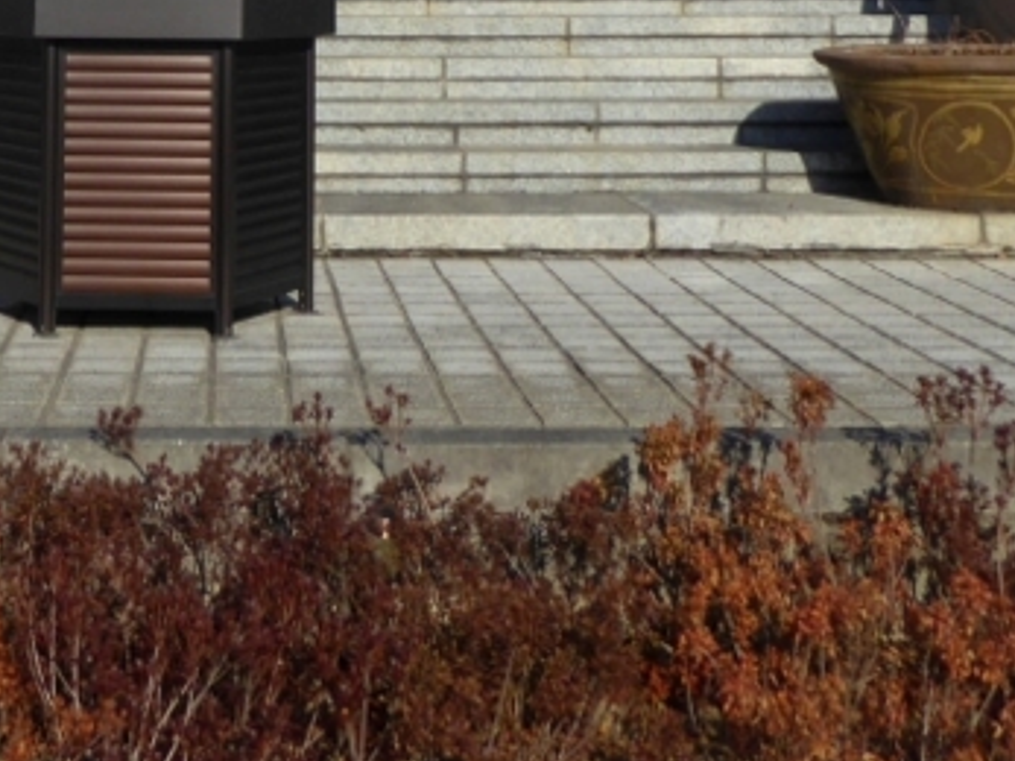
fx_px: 2110
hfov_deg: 26.4
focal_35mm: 72
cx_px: 173
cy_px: -331
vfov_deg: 18.4
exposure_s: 1/1600
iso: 100
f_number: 3.3
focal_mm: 4.3
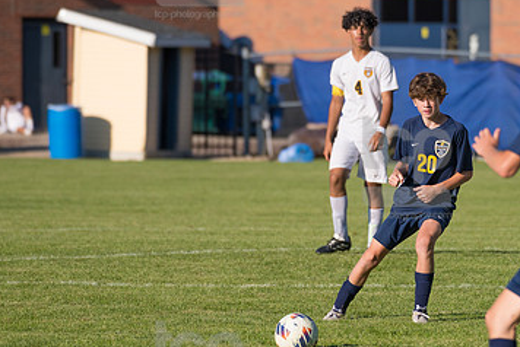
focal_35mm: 456
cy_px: 168
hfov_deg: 4.5
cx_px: 408
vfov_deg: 3.0
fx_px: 6592
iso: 320
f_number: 5.6
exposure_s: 1/2000
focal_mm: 280
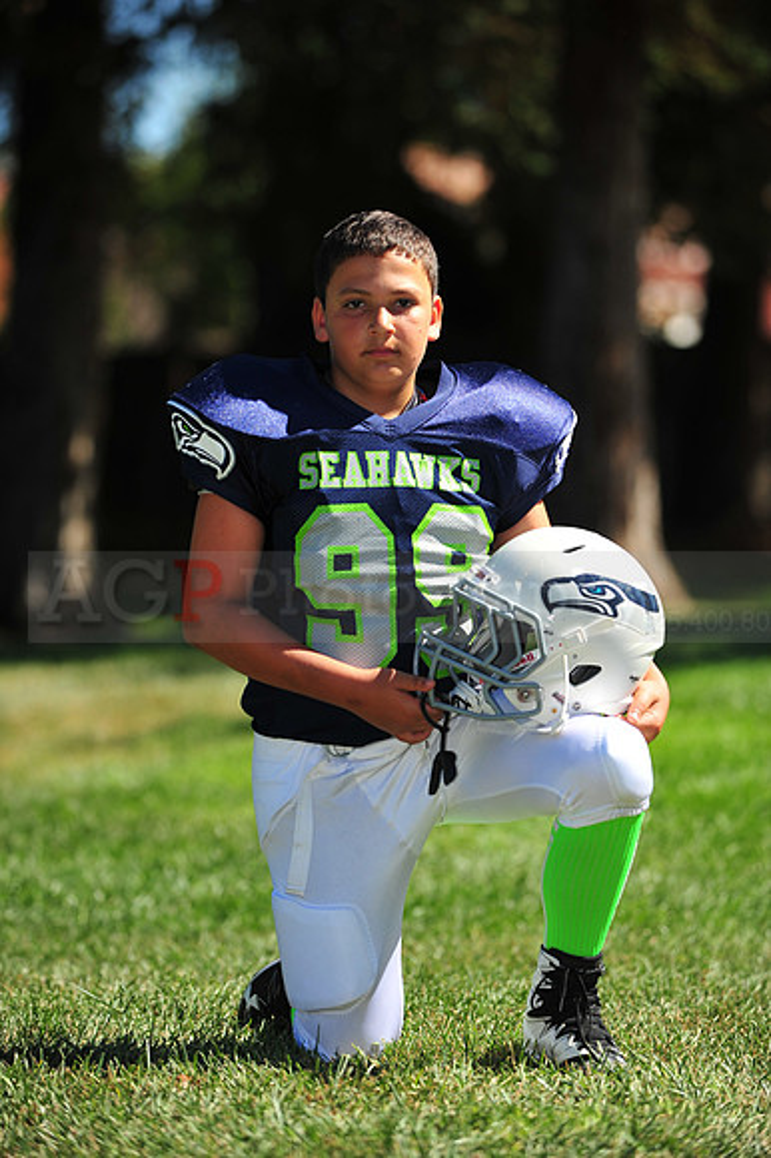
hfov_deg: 7.4
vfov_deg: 11.1
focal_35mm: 185
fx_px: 5950
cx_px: 386
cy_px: 579
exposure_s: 1/3200
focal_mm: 185
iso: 400
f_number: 4.5
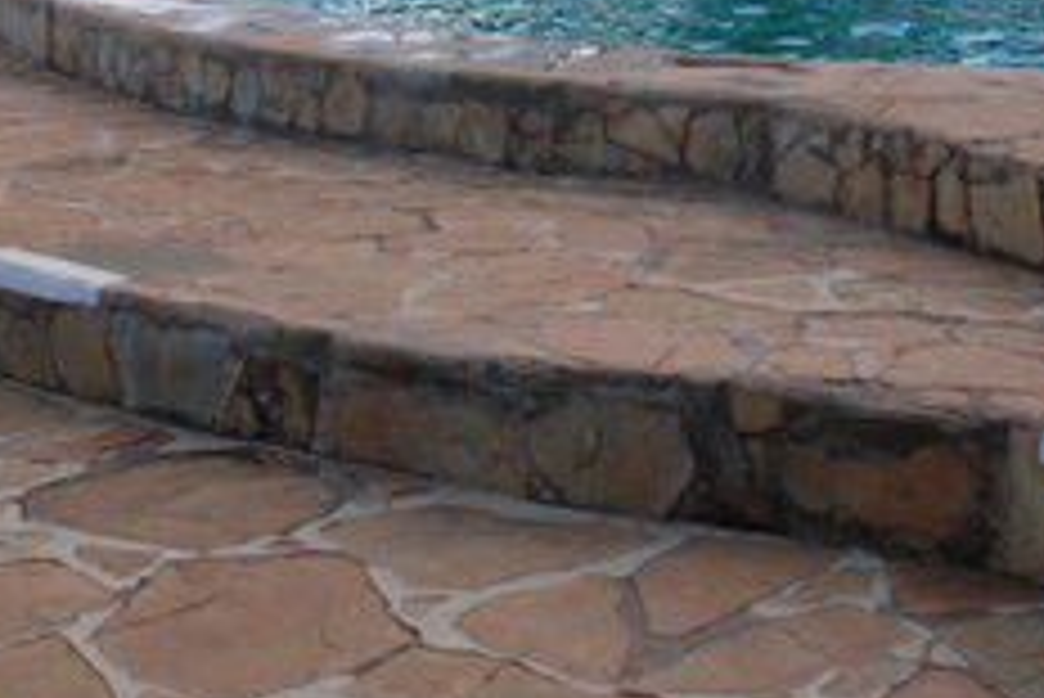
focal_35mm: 70
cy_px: -176
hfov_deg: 28.8
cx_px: 518
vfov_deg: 18.3
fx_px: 2031
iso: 200
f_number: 3.5
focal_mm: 18
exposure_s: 1/250
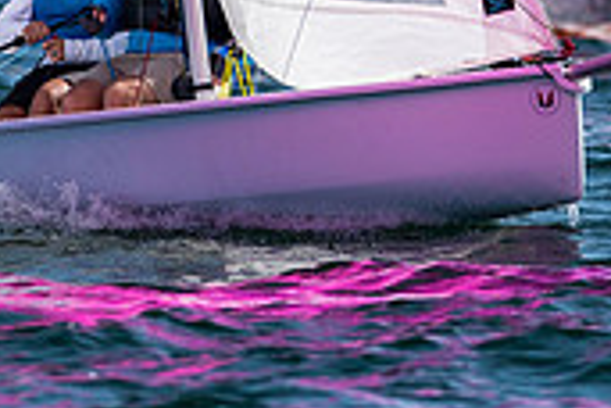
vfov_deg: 0.9
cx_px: 364
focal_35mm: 1613
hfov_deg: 1.3
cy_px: -166
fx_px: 27374
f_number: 5
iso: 200
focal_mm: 300
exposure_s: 1/4000
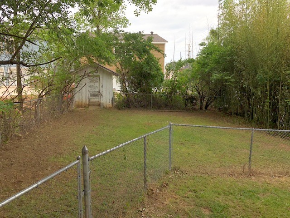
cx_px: 145
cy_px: 109
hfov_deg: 63.4
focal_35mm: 28
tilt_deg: -9.3
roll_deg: +0.9
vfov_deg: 49.7
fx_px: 235
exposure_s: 1/899
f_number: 1.8
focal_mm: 3.99
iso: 20
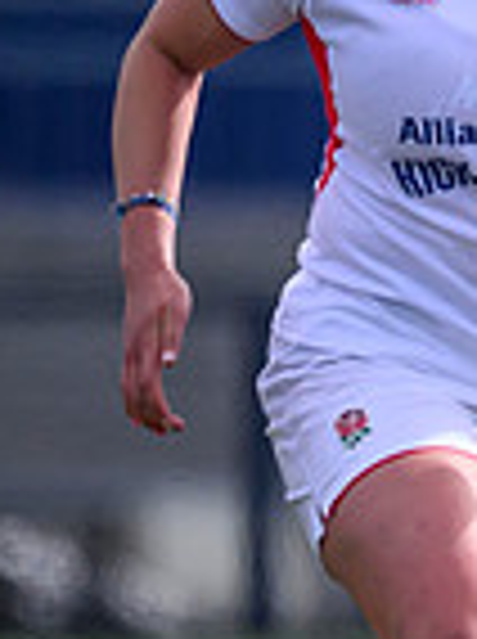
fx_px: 65163
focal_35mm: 3536
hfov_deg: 0.4
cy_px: 320
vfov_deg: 0.6
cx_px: 1593
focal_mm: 560
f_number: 4
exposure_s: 1/3200
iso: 500
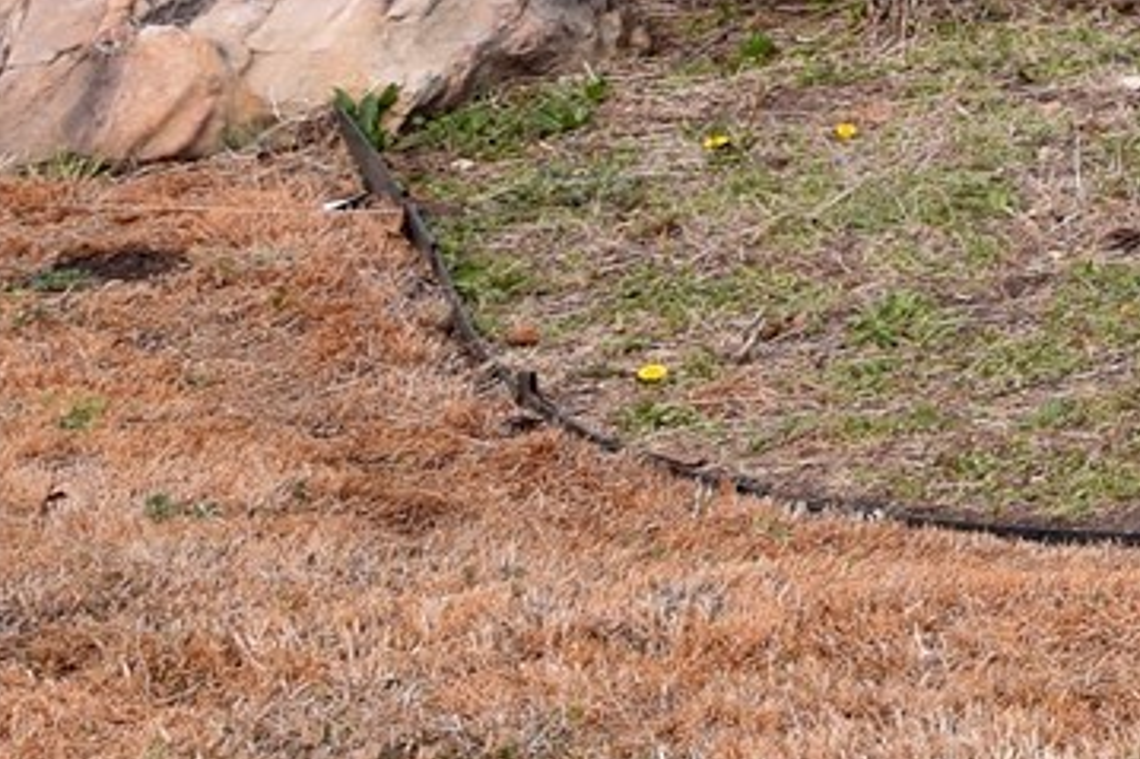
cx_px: 3223
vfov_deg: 7.7
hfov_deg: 9.8
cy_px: -872
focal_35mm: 170
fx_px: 5381
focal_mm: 20
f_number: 8
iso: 100
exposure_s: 1/200
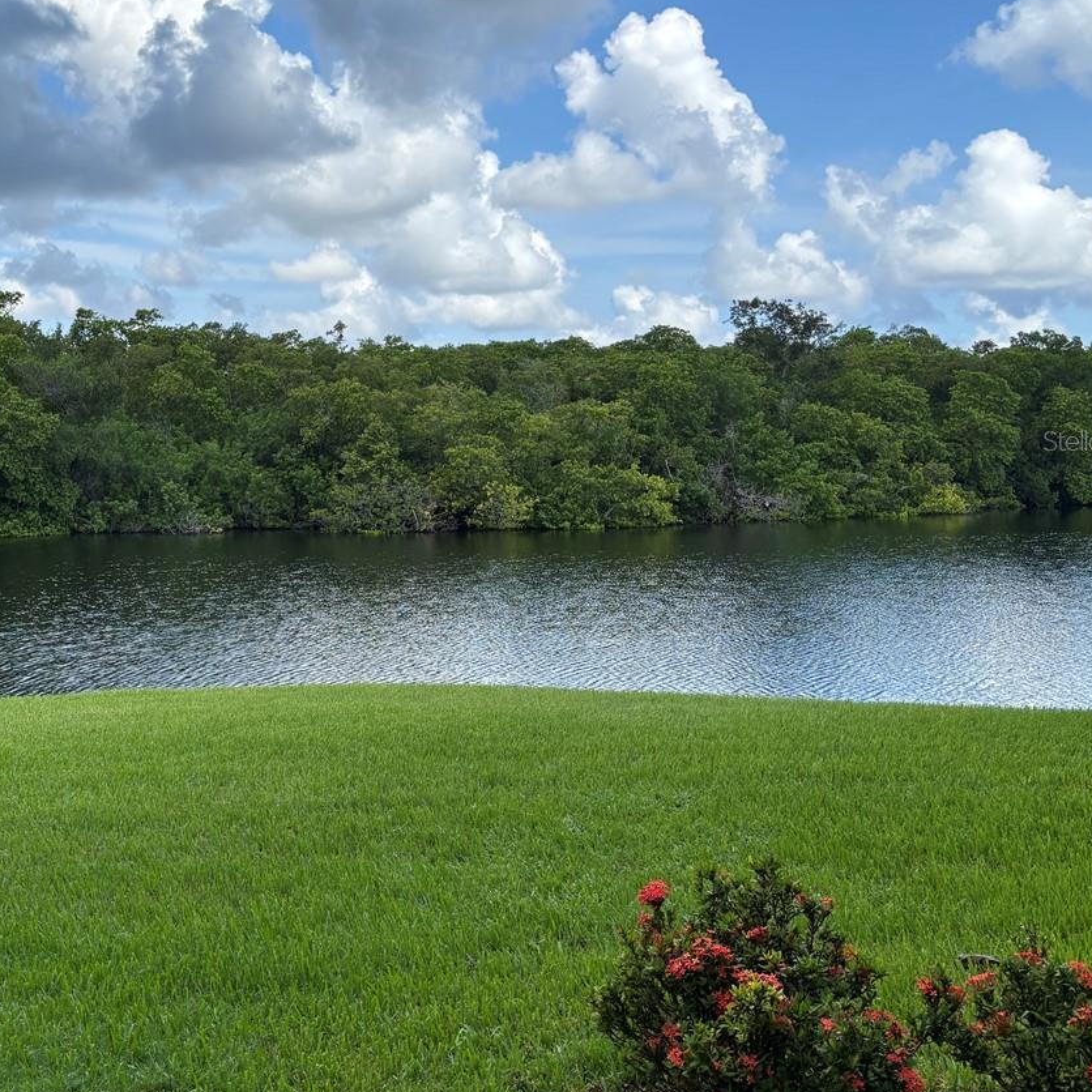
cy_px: 440
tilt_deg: +1.6
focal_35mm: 44
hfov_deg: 36.1
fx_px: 1570
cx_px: 121
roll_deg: +1.3
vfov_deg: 38.2
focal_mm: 5.96
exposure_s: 1/2571
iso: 50
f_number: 1.6
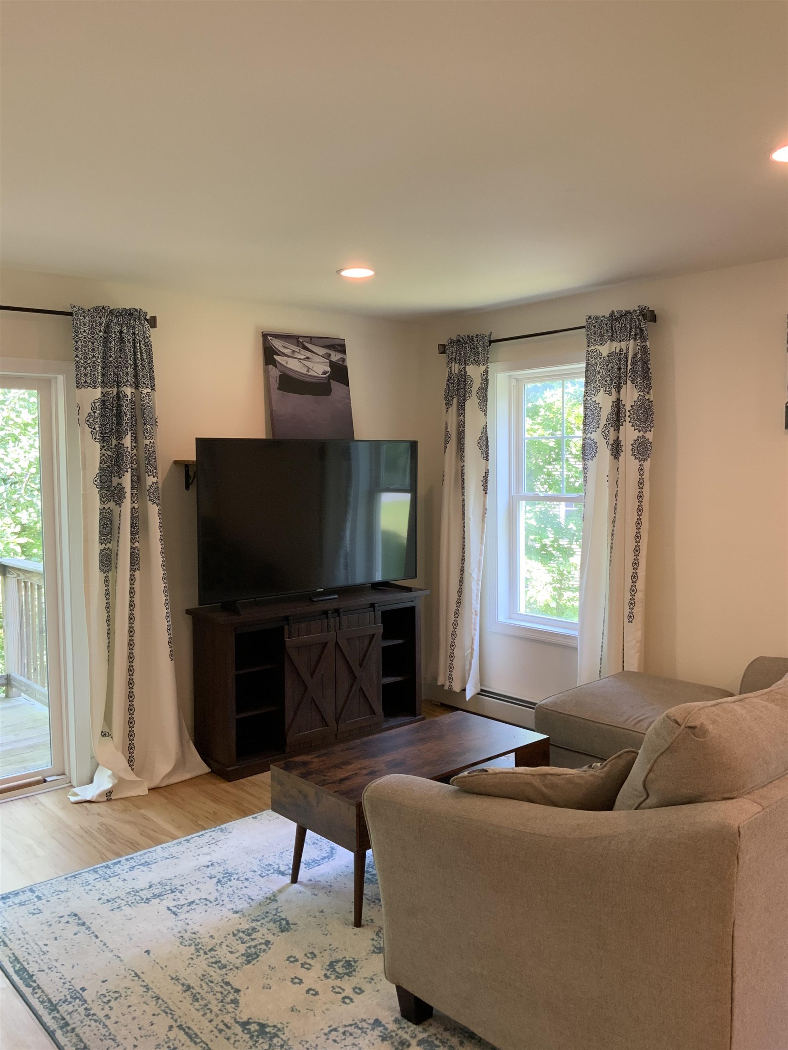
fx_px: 880
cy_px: 525
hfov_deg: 48.2
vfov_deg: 61.7
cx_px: 394
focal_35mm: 29
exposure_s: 1/60
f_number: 1.8
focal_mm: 3
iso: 80
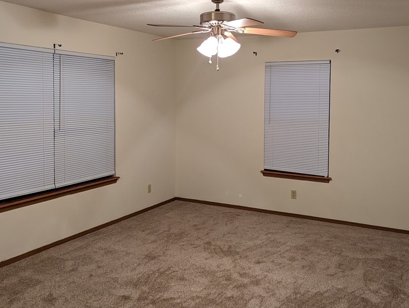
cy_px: 119
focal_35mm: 35
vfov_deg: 40.6
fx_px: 414
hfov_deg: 52.4
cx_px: 230
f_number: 1.85
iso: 120
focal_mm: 6.81
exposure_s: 1/24
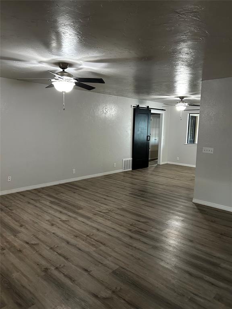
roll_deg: -2.5
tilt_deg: -6.0
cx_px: 116
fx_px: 232
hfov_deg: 53.1
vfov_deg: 67.3
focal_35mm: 26
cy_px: 154
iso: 320
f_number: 1.5
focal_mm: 5.7
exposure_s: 1/60
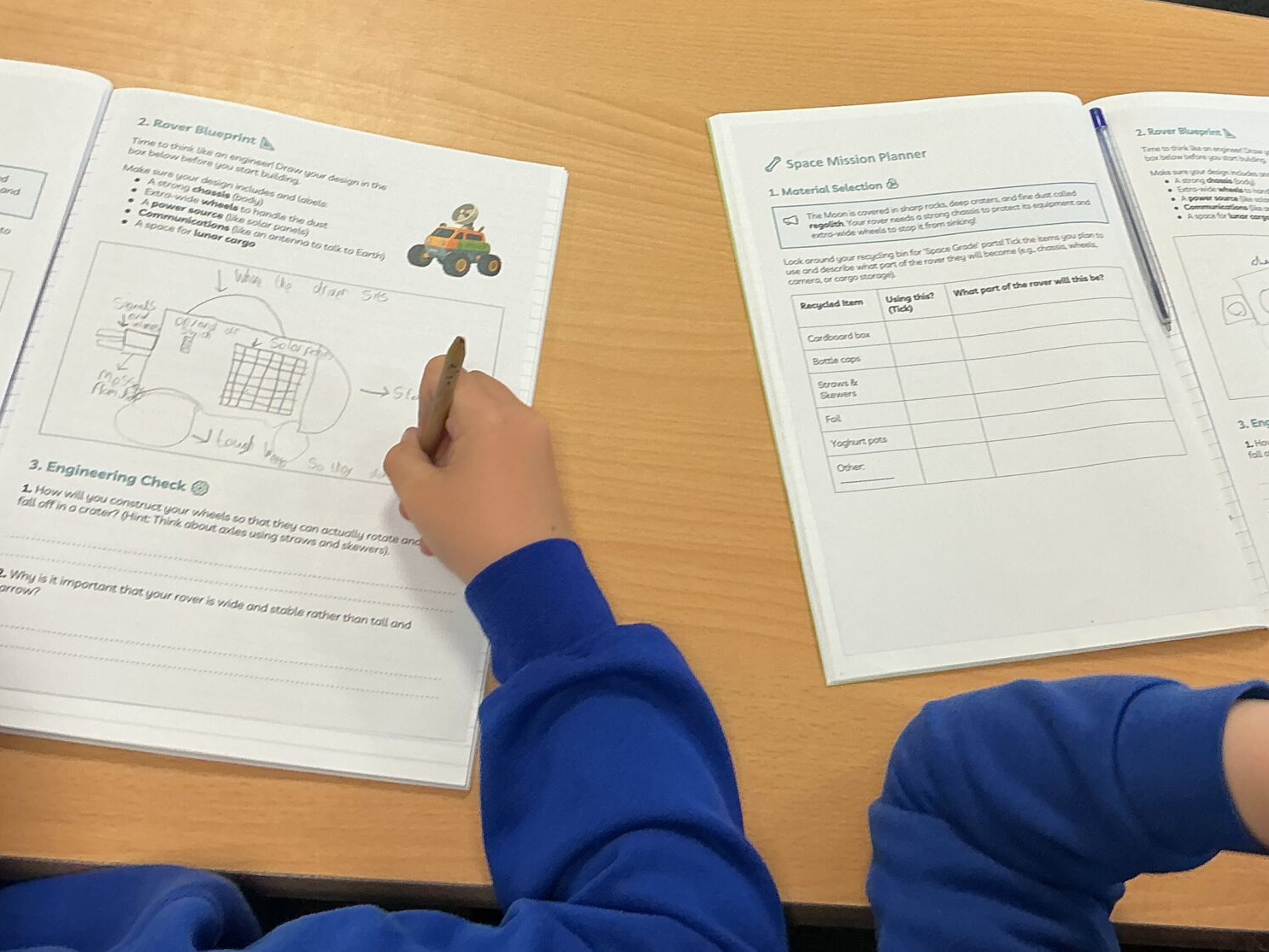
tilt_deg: -53.0
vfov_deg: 28.5
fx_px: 1833
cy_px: 198
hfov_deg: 37.9
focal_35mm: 50
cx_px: 819
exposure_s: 1/50
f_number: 1.8
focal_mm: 3
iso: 40
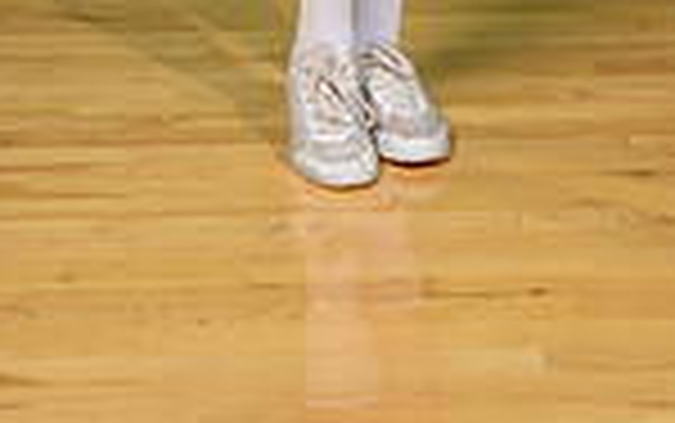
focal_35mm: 113
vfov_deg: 10.3
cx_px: 333
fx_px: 2080
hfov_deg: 18.4
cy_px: -540
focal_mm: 37
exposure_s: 1/250
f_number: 5
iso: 160
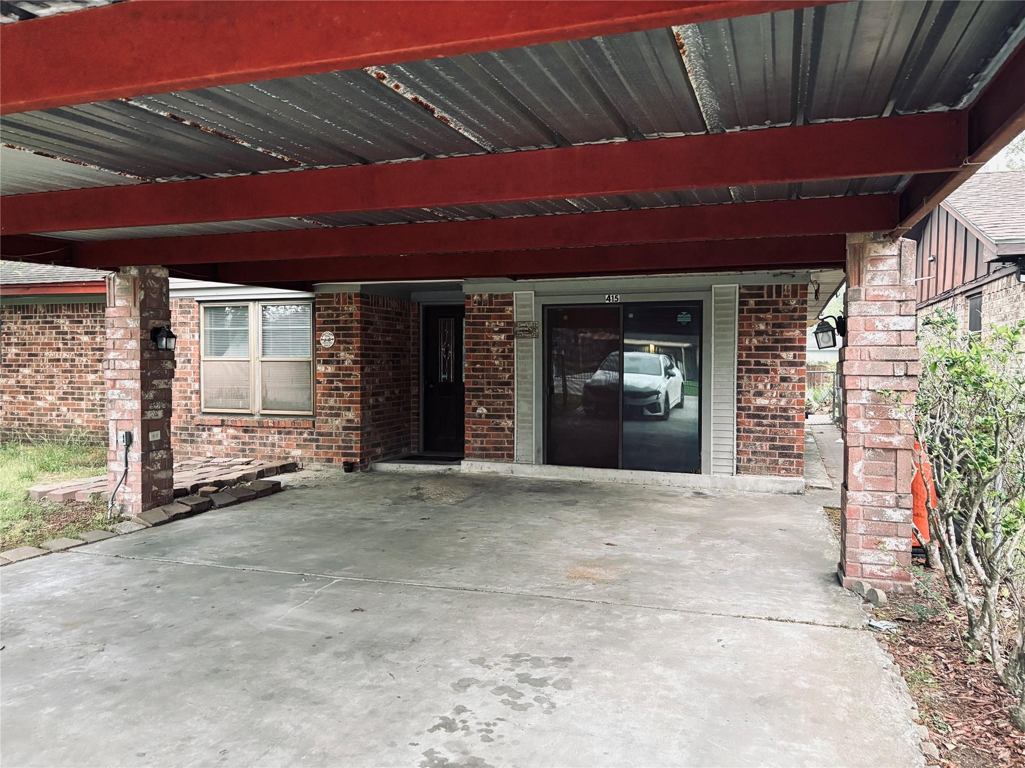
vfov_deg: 53.1
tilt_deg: -1.1
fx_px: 770
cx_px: 512
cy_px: 384
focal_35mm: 26
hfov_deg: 67.3
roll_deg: +0.6
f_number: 1.6
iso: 500
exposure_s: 1/53
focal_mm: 5.96
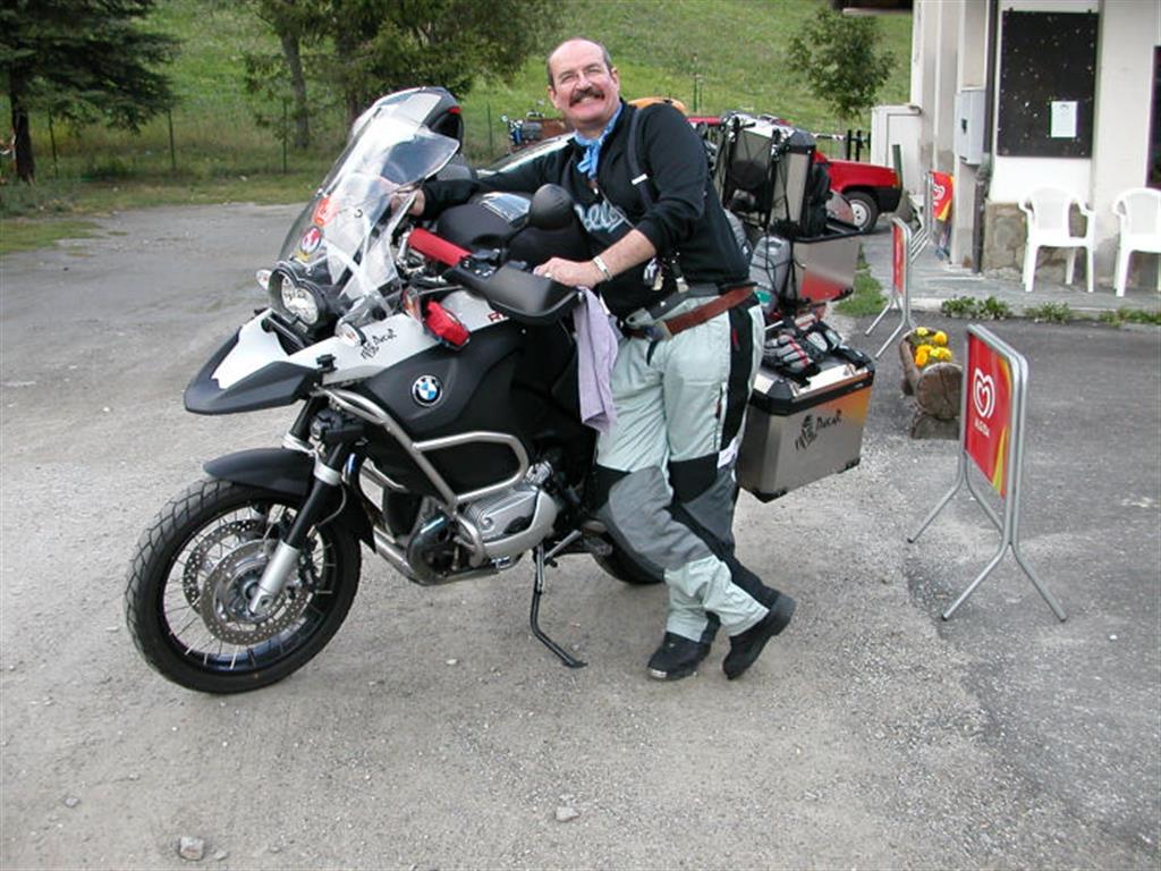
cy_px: 436
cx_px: 580
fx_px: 1241
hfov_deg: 50.1
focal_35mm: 37
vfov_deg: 38.7
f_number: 2.7
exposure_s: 1/228
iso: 100
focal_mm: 5.6
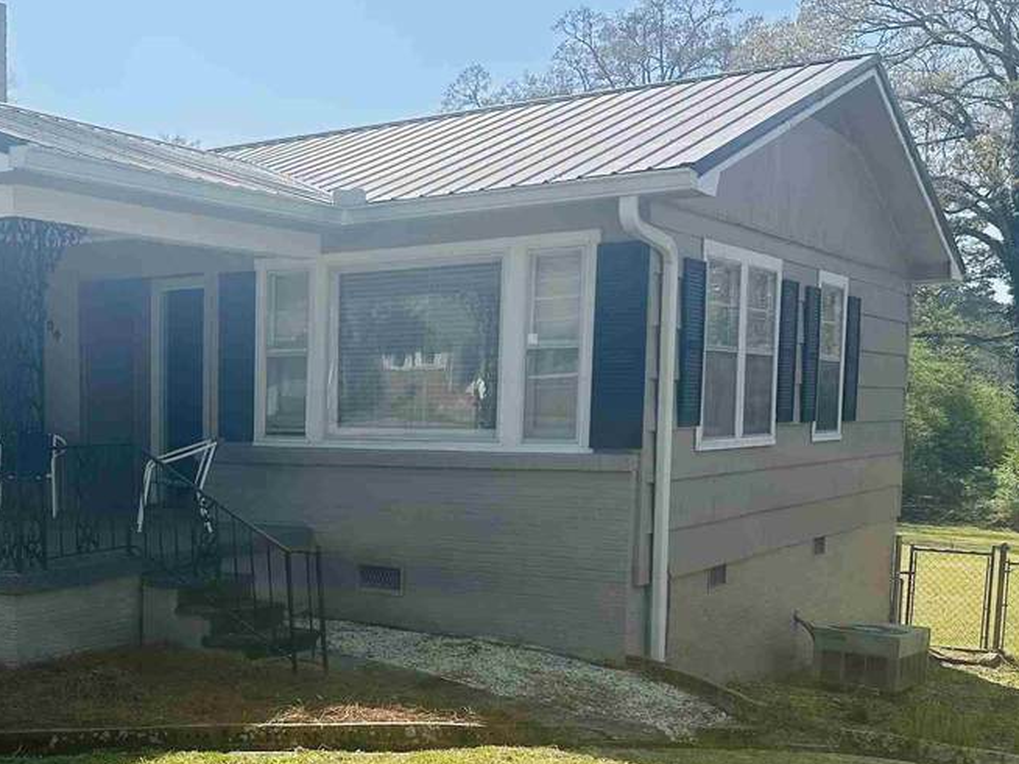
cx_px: 142
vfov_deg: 30.5
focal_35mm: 47
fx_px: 1383
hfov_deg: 38.2
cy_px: 546
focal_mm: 6.86
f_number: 1.78
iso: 80
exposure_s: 1/3717
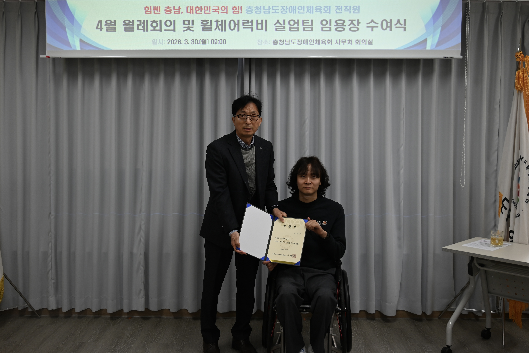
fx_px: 514
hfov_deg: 54.4
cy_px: 176
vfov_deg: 37.9
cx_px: 264
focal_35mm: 35
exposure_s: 1/125
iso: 450
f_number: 4
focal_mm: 35
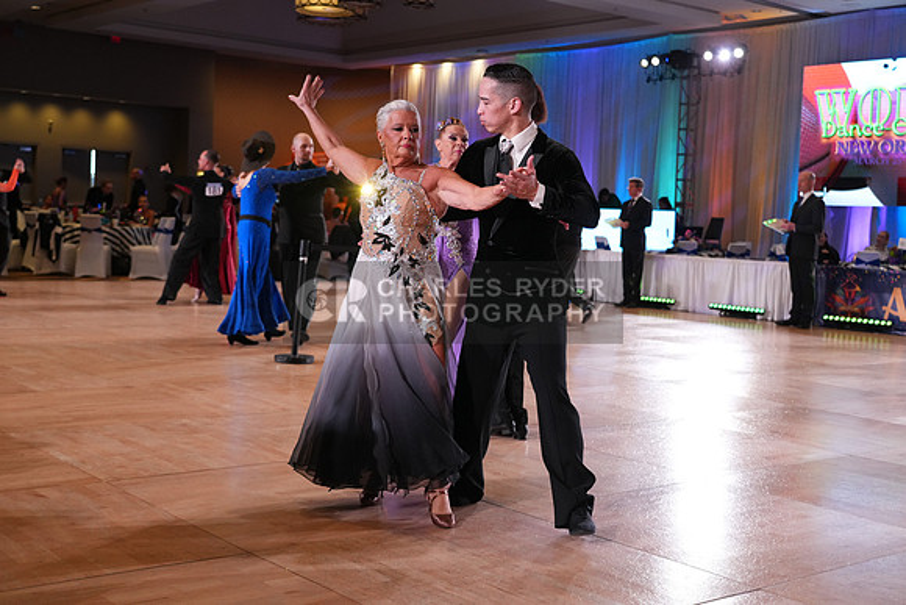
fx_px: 1108
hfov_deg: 44.5
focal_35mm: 44
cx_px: 453
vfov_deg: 30.5
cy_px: 302
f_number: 4
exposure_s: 1/500
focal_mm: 44
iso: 2500
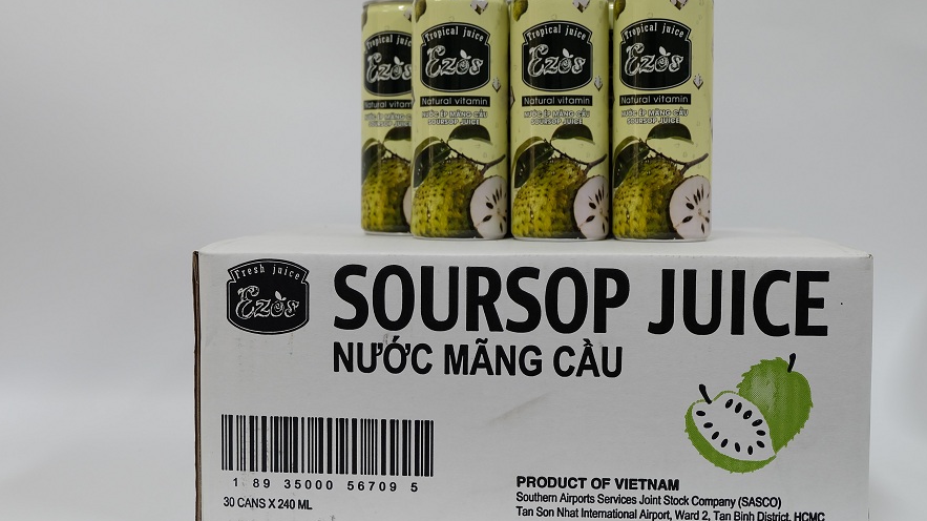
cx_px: 464
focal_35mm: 47
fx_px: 1155
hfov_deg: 43.7
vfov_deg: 25.4
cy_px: 263
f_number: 4.7
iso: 400
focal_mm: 29.5
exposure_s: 1/30
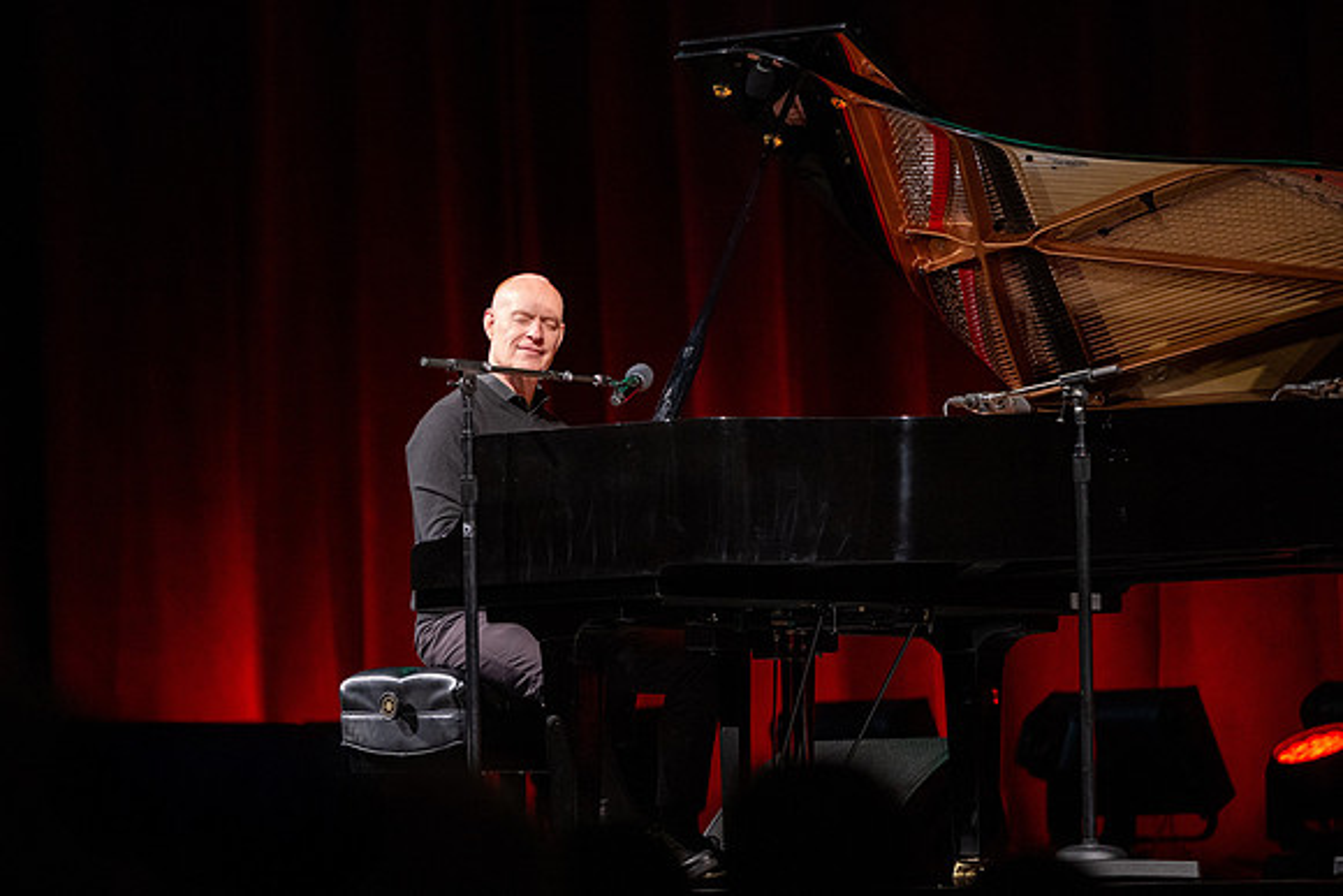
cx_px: 529
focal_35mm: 188
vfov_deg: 7.3
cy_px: 402
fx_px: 7007
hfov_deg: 10.9
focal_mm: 155
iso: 1600
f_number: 2.8
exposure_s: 1/320
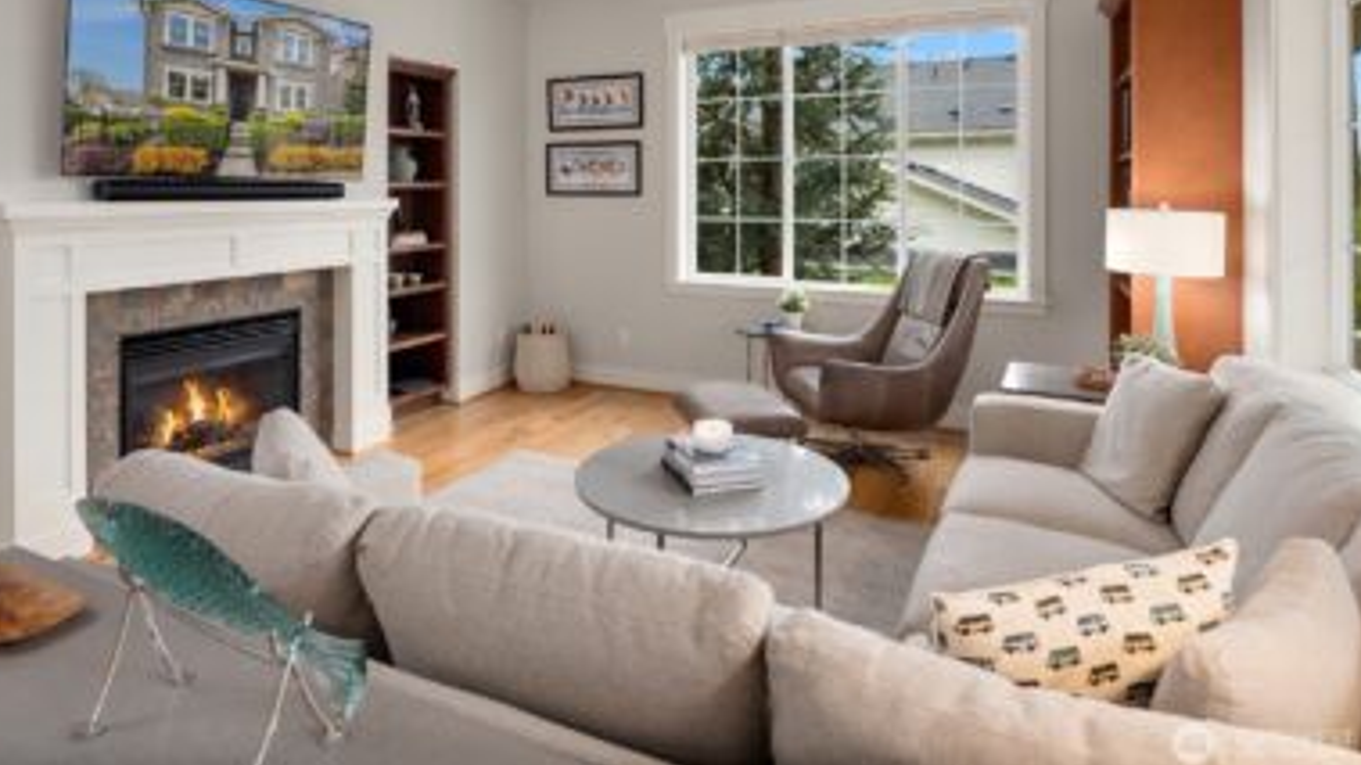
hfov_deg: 83.8
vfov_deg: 53.1
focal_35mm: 21
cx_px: 661
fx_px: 758
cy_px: 296
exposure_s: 1/2.5
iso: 100
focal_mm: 19
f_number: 7.1
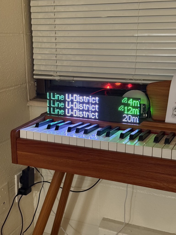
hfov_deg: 30.3
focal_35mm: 48
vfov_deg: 39.7
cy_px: 118
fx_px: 325
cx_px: 88
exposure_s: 1/31
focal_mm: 6.76
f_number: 1.78
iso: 500
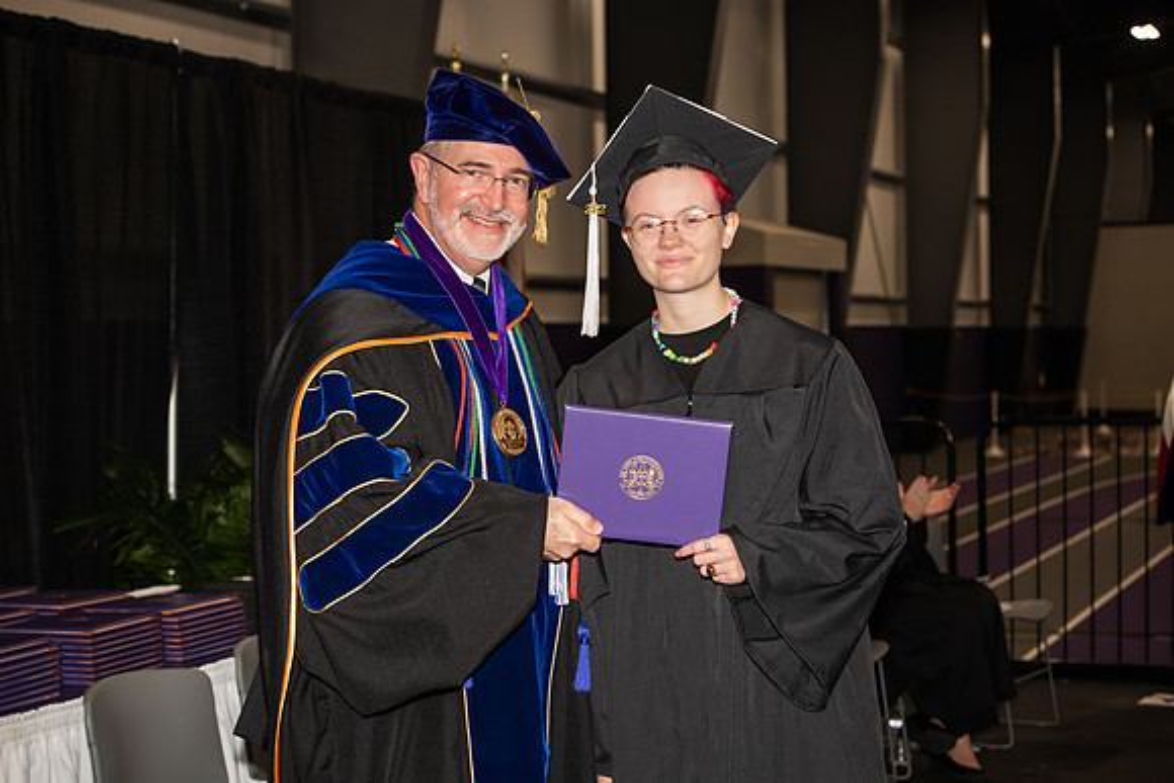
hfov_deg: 28.8
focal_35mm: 70
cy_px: 392
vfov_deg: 19.5
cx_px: 587
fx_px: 2283
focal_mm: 70
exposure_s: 1/200
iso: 1000
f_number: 5.6
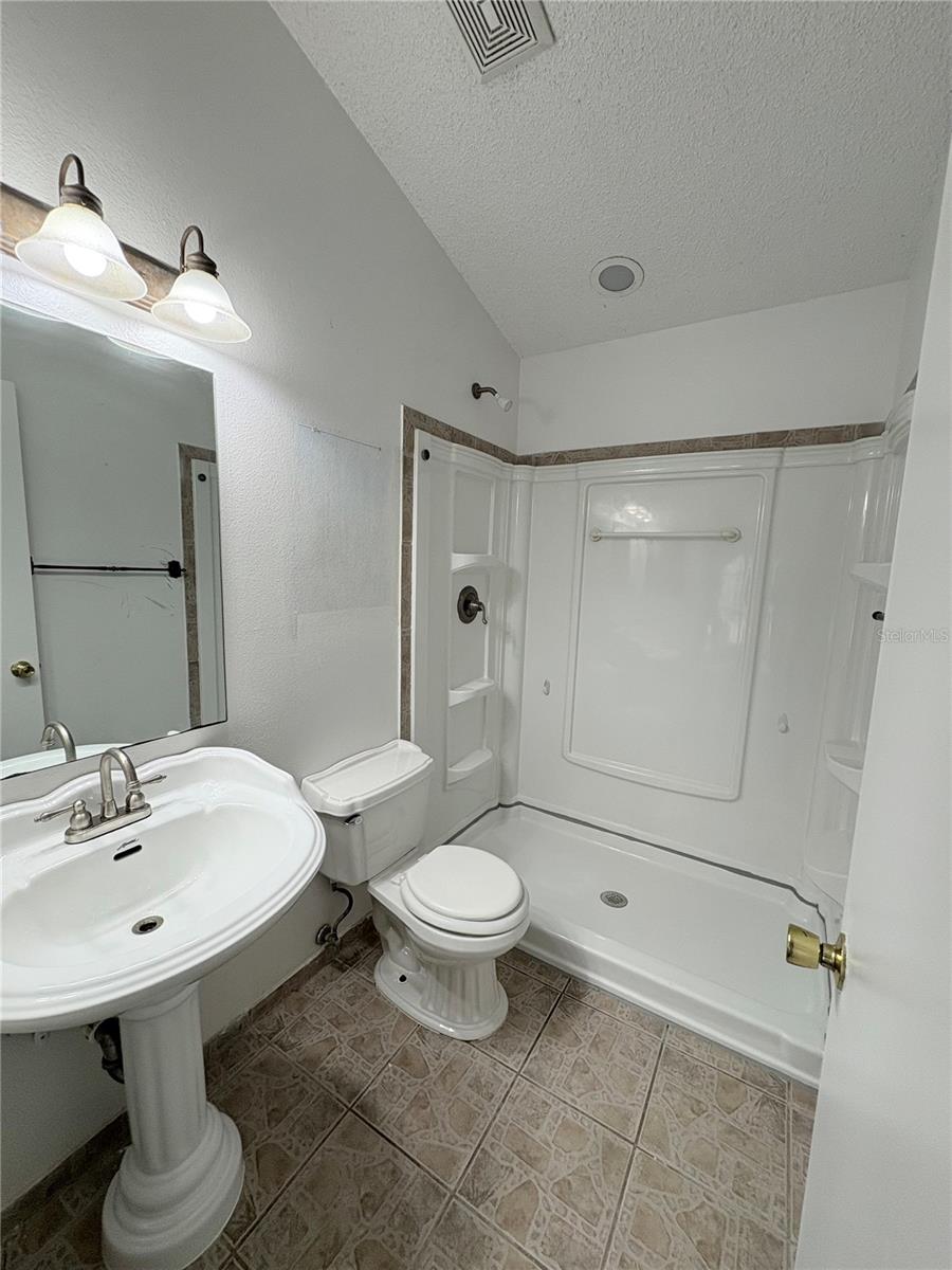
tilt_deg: -7.7
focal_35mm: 14
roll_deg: -1.2
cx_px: 476
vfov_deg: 102.1
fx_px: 513
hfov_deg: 85.7
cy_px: 635
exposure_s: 1/120
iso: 125
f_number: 2.2
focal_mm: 2.22
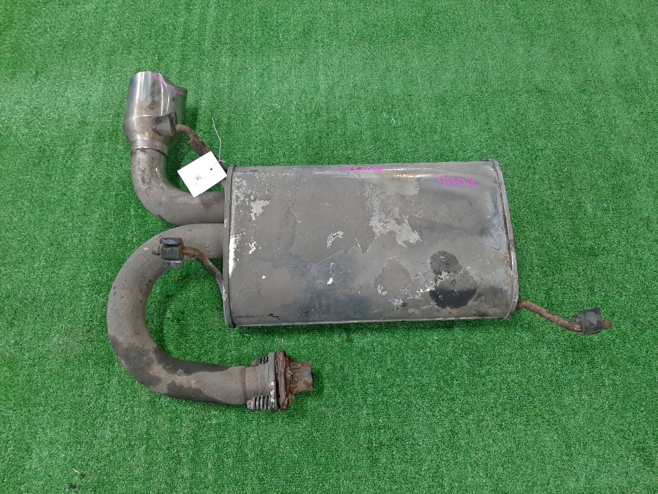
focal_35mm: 26
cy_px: 247
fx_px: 494
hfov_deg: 67.3
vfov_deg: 53.1
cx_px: 329
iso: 199
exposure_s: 1/50
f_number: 1.7
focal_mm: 3.93
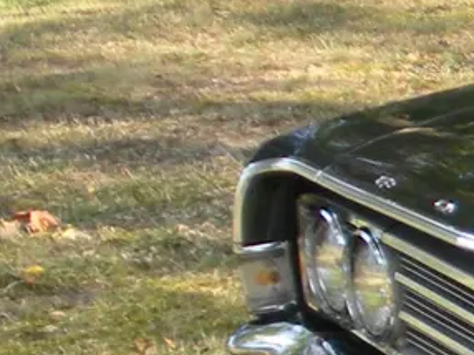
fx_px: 3311
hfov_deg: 7.2
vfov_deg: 6.1
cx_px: 1487
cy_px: 299
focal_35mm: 242
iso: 64
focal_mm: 6.3
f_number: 3.5
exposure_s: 1/87.2
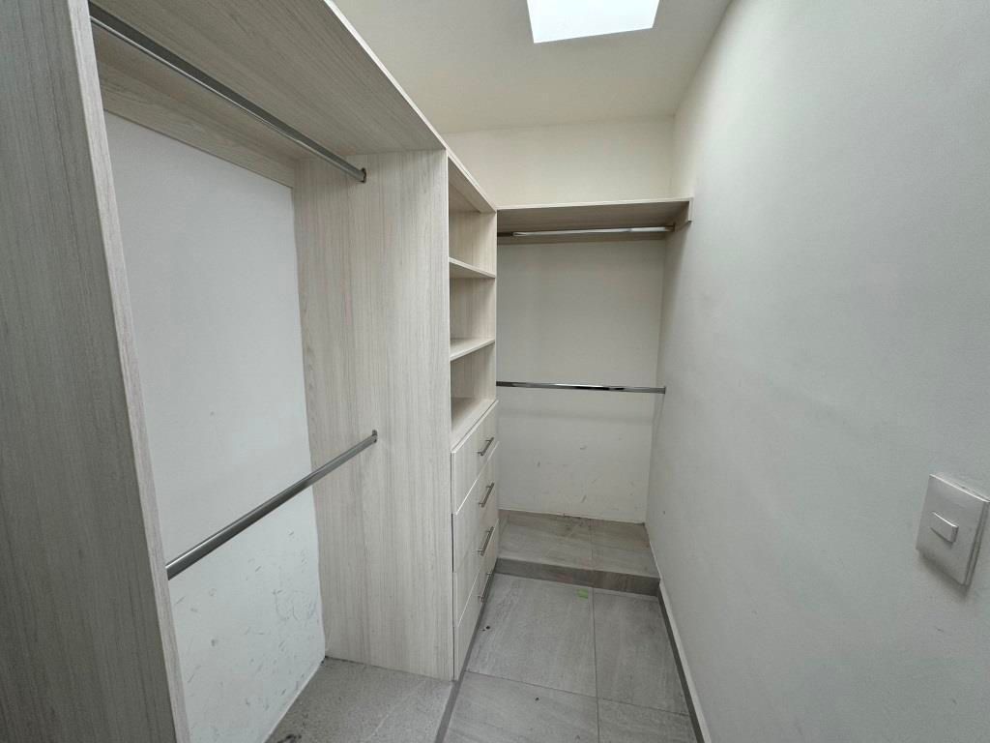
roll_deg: +0.7
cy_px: 372
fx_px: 400
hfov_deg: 102.1
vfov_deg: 85.7
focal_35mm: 14
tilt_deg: -9.4
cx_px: 495
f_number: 2.2
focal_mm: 2.22
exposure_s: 1/99
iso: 80
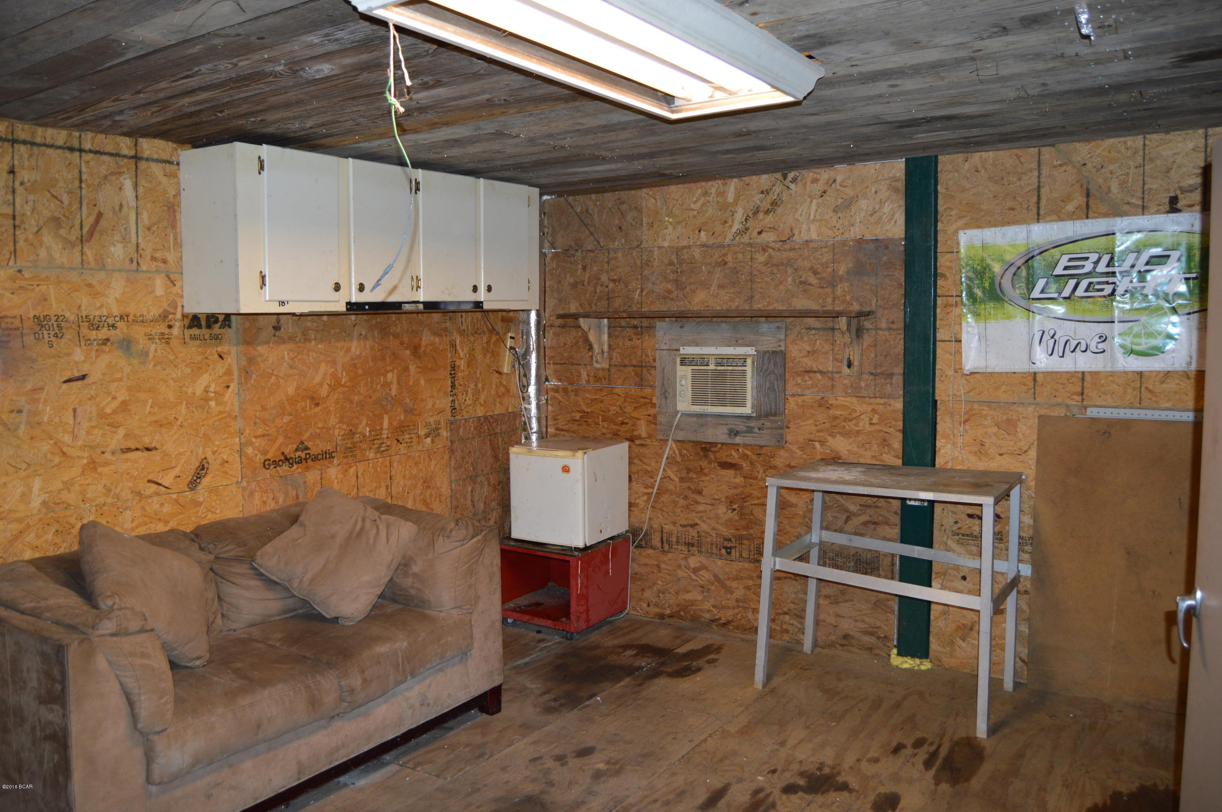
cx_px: 611
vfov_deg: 47.8
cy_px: 406
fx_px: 916
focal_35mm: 27
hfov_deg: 67.4
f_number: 3.5
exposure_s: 1/60
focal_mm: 18
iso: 450
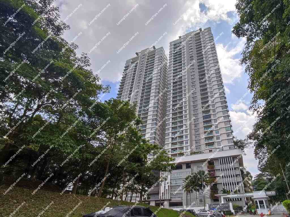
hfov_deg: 94.5
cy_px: 108
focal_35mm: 16
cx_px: 145
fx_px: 134
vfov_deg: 78.1
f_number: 2.2
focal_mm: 1.65
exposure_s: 1/310
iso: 50
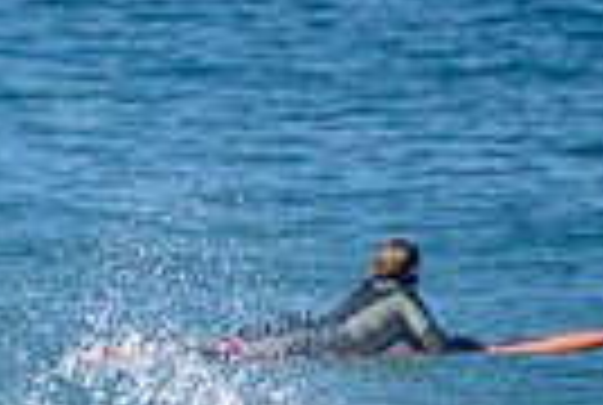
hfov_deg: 1.0
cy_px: 713
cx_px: -612
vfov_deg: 0.6
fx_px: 36260
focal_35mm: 2160
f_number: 5.6
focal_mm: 500
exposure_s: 1/2000
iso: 160
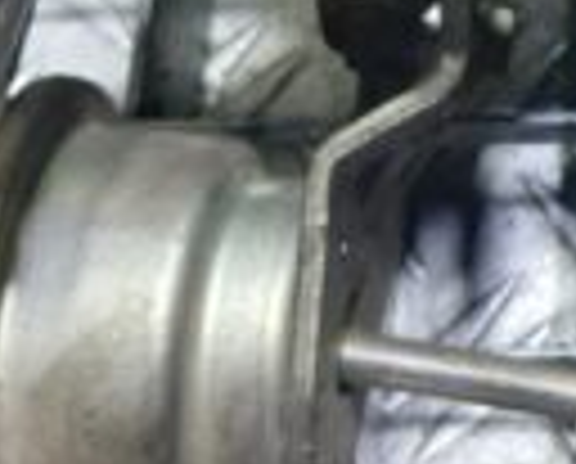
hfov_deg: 16.2
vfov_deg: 13.2
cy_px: -95
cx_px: 670
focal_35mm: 114
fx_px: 1948
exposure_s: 1/50
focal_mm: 5.23
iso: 160
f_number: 1.8
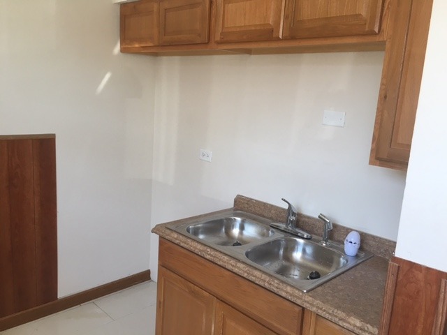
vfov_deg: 48.2
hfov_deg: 61.7
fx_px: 374
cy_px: 168
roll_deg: -4.6
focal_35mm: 29
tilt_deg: -9.9
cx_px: 224
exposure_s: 1/30
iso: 25
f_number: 2.2
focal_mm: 4.15
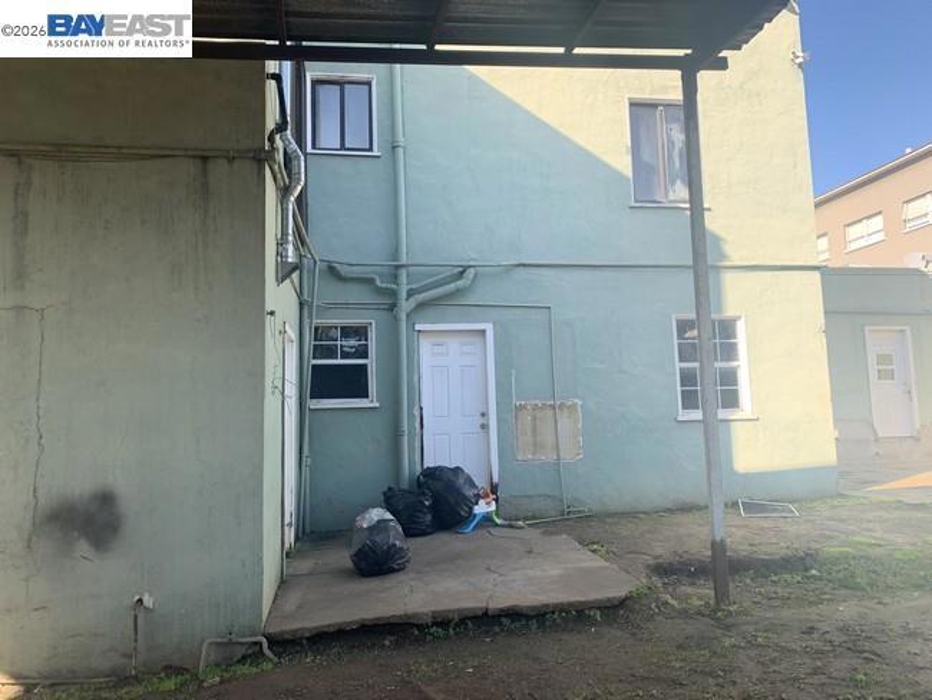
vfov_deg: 53.1
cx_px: 466
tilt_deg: +7.1
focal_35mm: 26
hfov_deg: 67.3
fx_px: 700
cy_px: 350
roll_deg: +2.1
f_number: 1.8
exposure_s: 1/334
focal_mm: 4.25
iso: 25
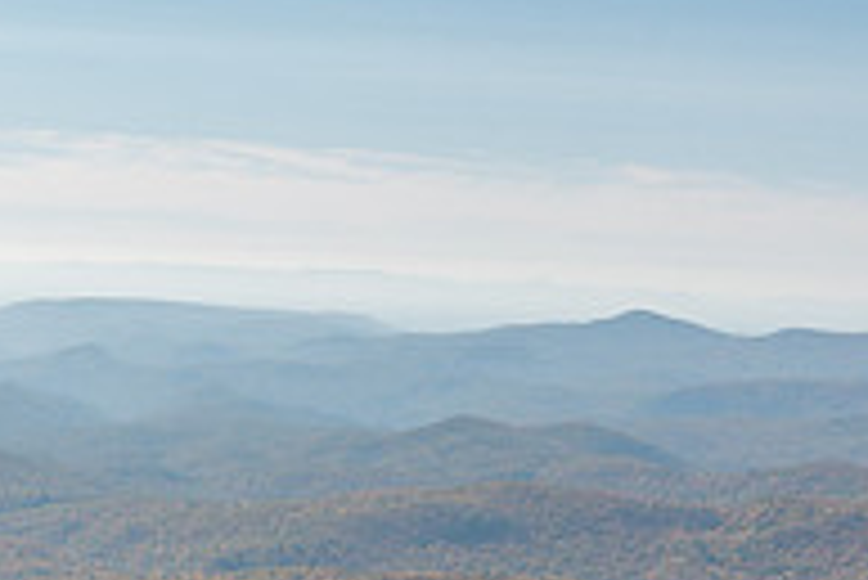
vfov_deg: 15.0
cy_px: 696
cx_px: -47
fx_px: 2123
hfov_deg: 22.0
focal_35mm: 88
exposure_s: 1/320
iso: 200
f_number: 8
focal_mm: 28
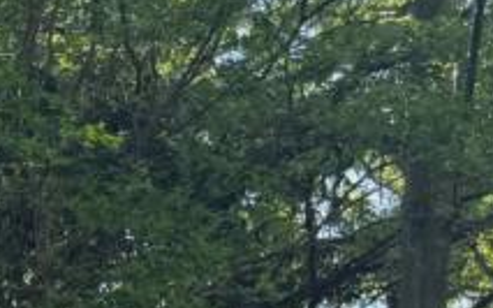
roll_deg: -3.8
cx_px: -551
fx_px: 1921
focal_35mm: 143
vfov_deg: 8.1
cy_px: 845
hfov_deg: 12.5
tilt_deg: +5.1
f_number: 1.78
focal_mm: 6.76
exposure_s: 1/575
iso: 100
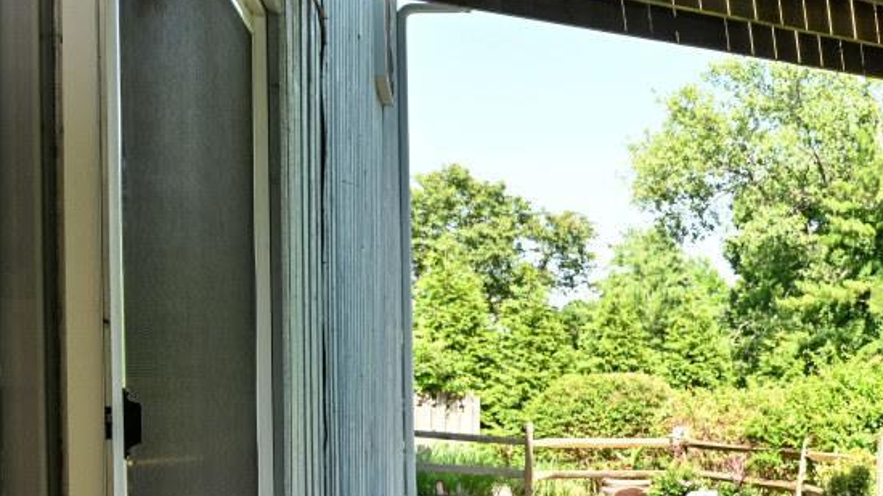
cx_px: 1074
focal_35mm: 40
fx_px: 936
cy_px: 384
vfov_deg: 29.1
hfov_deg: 37.4
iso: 125
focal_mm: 14
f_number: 5.6
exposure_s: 1/125
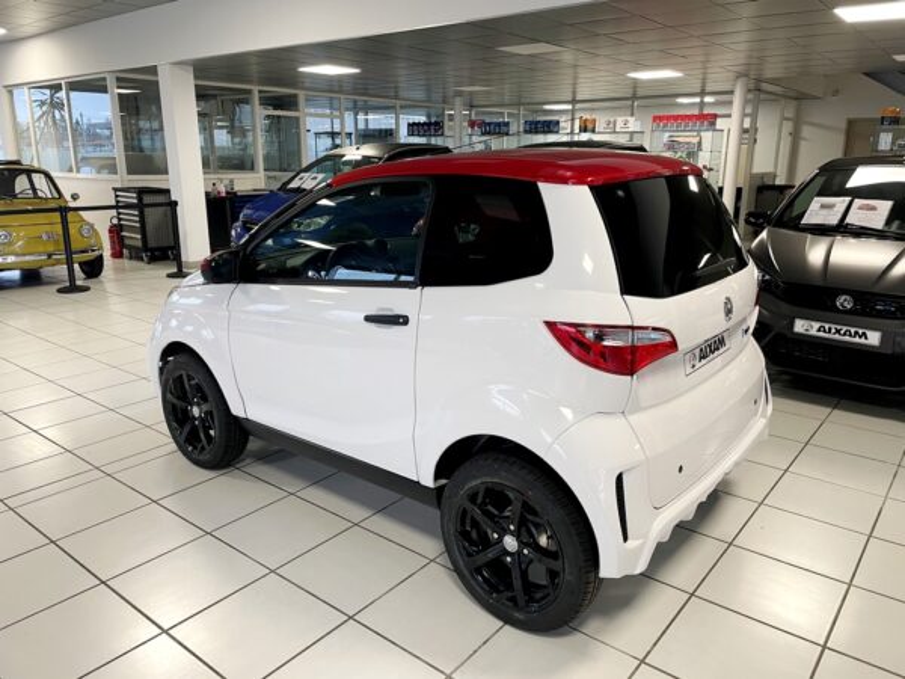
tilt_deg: -14.7
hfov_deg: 67.3
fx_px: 680
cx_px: 452
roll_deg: -0.1
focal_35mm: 26
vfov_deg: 53.1
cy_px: 340
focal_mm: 4.2
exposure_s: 1/50
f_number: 1.6
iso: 80
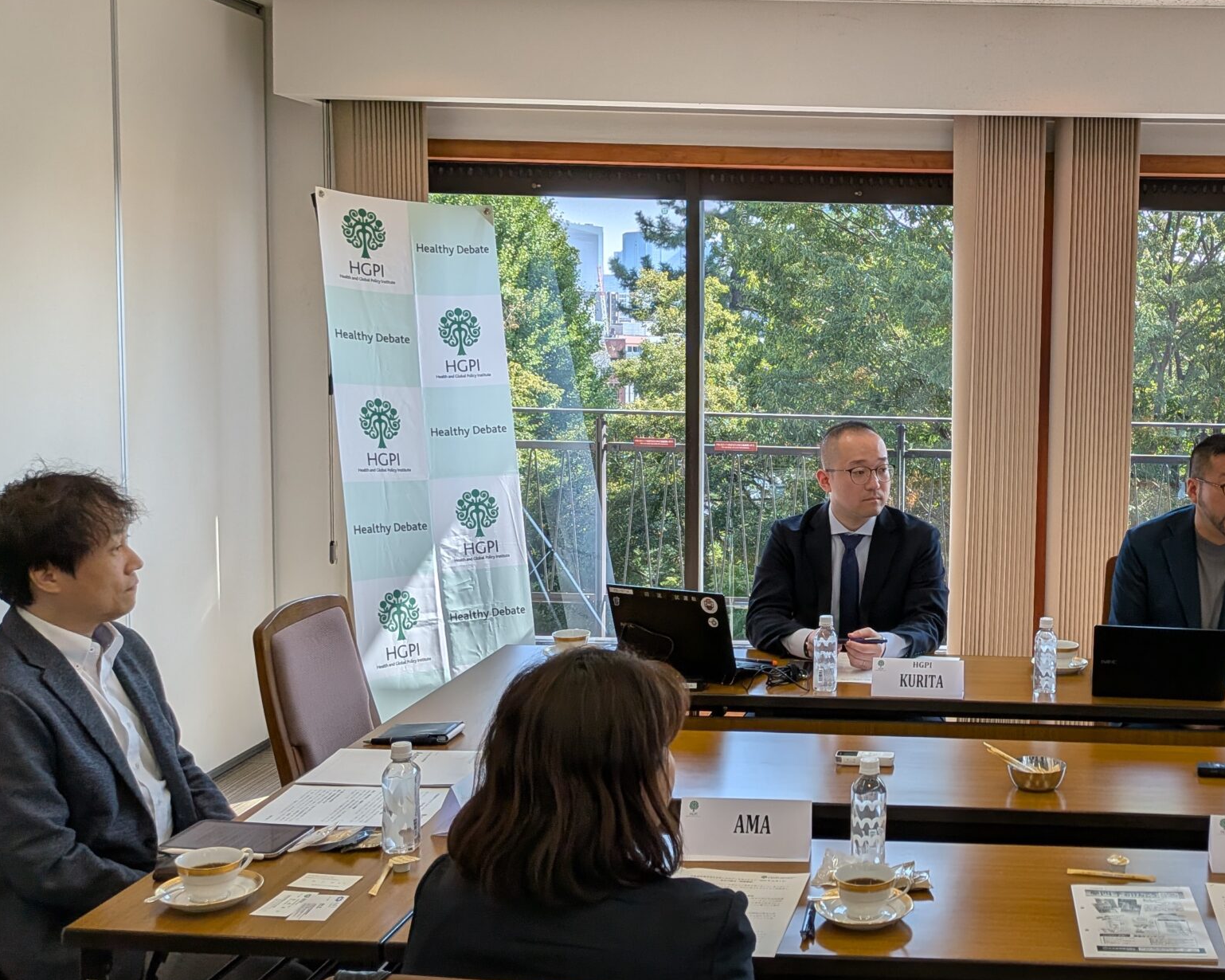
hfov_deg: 44.7
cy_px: 439
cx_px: 965
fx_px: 1414
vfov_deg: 38.2
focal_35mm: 39
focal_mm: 4.53
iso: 24
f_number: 1.7
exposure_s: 1/2506
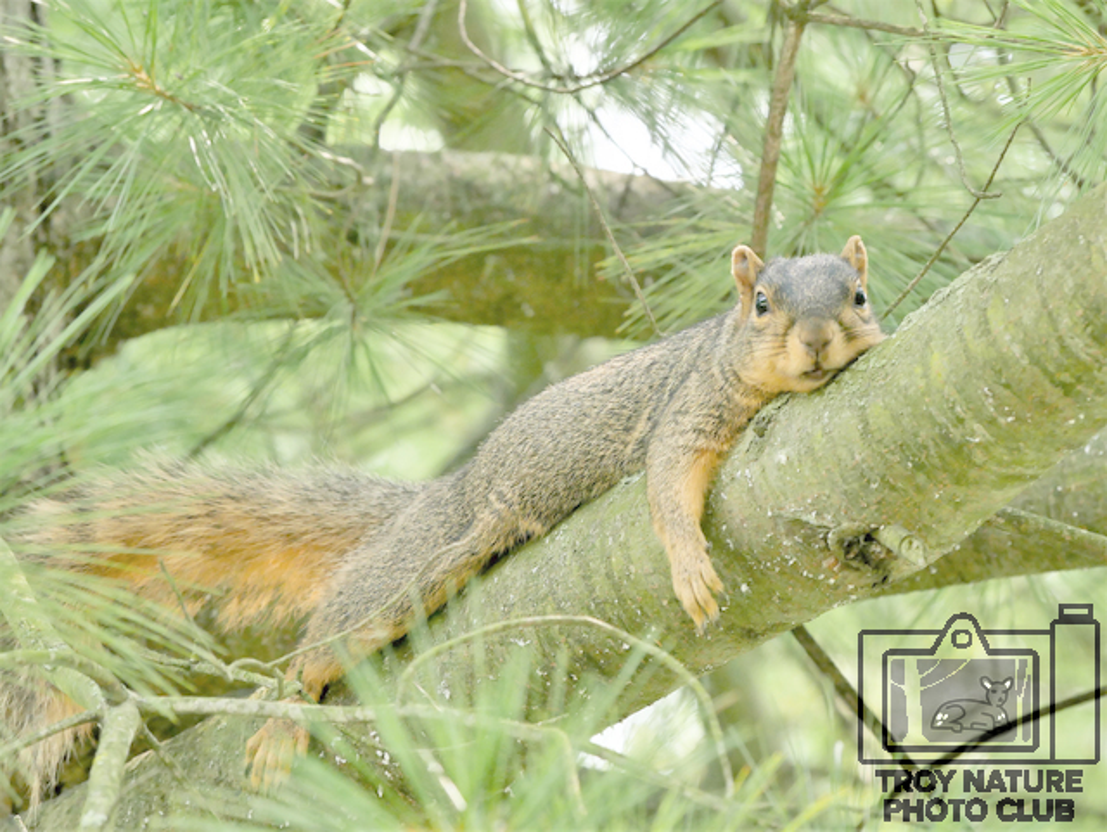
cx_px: 554
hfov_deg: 8.2
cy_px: 416
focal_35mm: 240
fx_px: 7681
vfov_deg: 6.2
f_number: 7.1
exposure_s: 1/250
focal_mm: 120
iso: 400
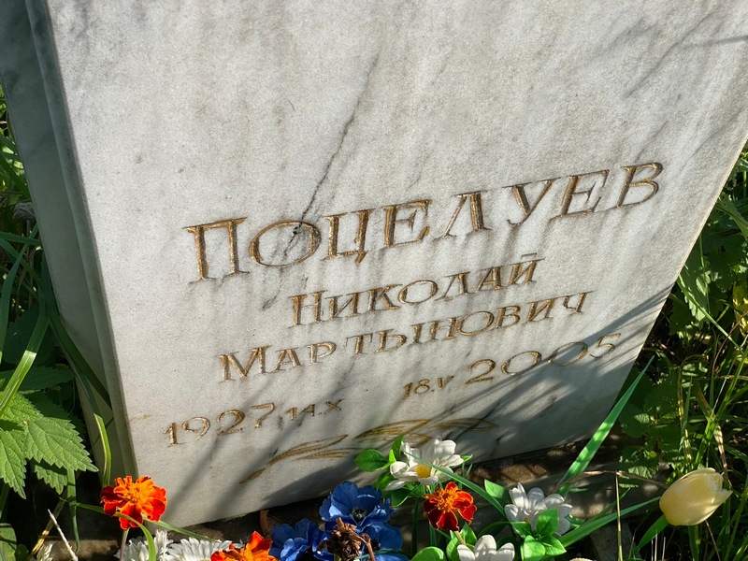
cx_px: 374
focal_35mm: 52
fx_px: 1124
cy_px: 280
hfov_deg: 36.8
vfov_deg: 28.0
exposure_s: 1/761
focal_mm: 6
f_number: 2
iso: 20
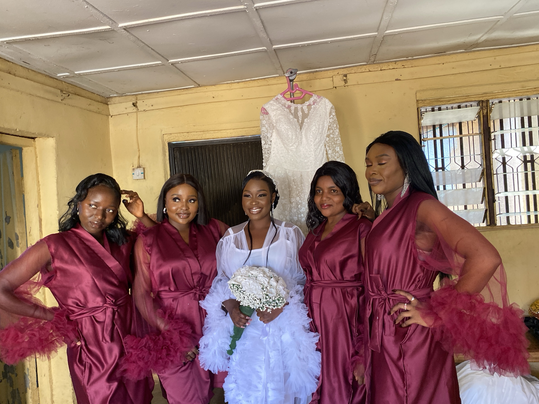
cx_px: 272
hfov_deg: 65.3
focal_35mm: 27
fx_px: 420
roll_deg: +4.5
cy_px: 205
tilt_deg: -2.0
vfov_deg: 51.3
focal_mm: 4.25
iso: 320
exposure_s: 1/57
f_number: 1.8
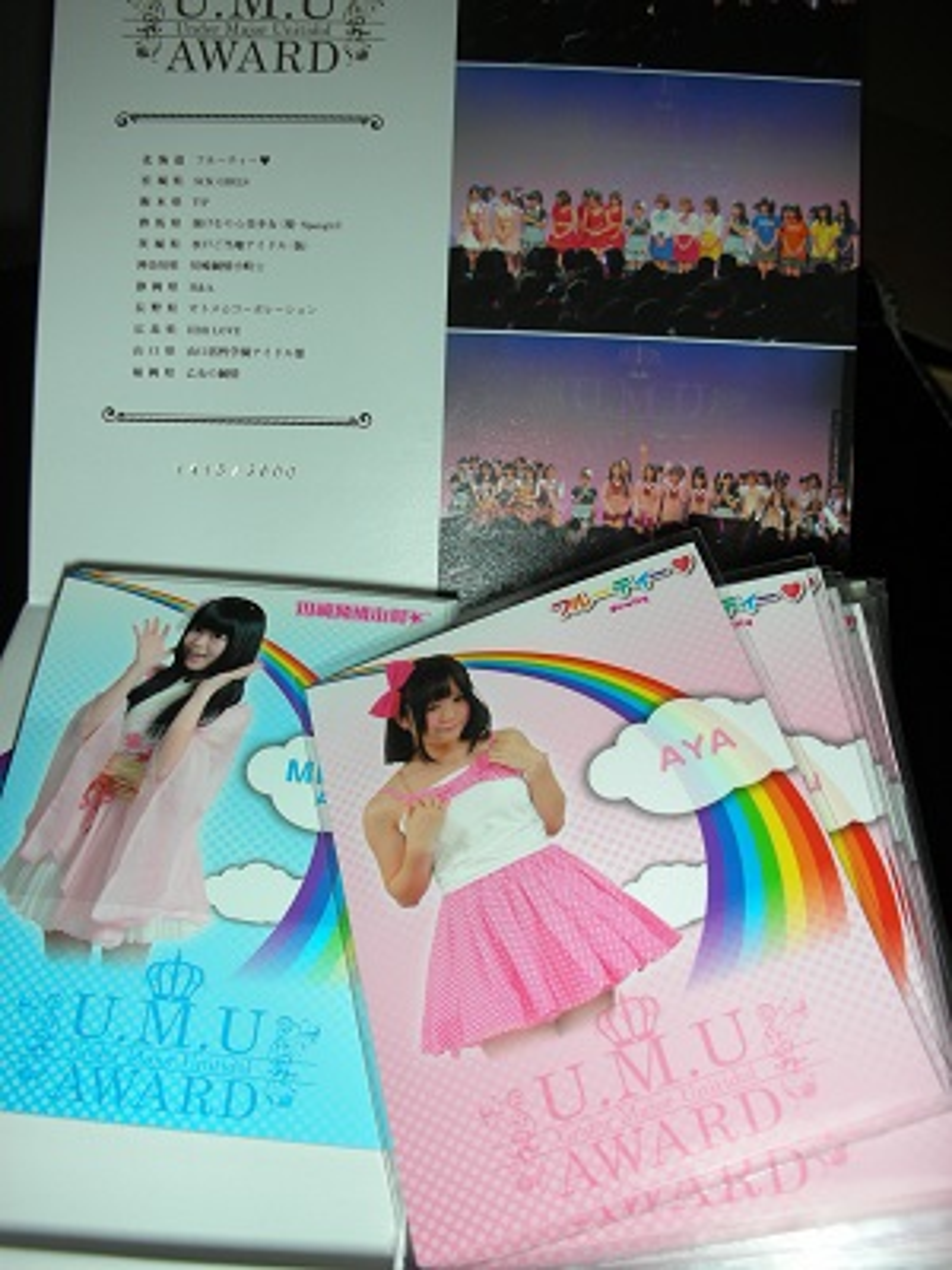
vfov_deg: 52.6
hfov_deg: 40.7
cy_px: 635
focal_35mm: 35
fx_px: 1283
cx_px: 476
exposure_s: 1/60.1
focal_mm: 5.8
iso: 50
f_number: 3
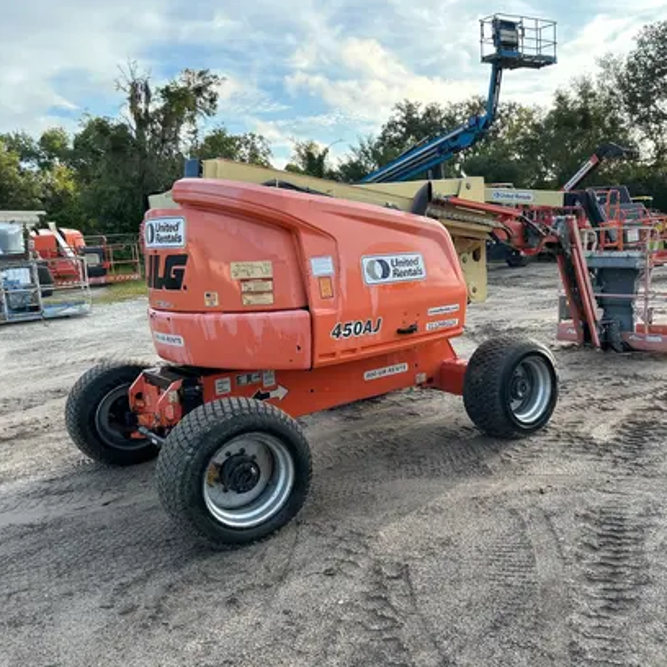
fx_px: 676
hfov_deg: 51.8
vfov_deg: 52.5
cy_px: 331
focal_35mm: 31
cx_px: 432
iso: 50
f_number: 1.5
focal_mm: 5.7
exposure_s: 1/607
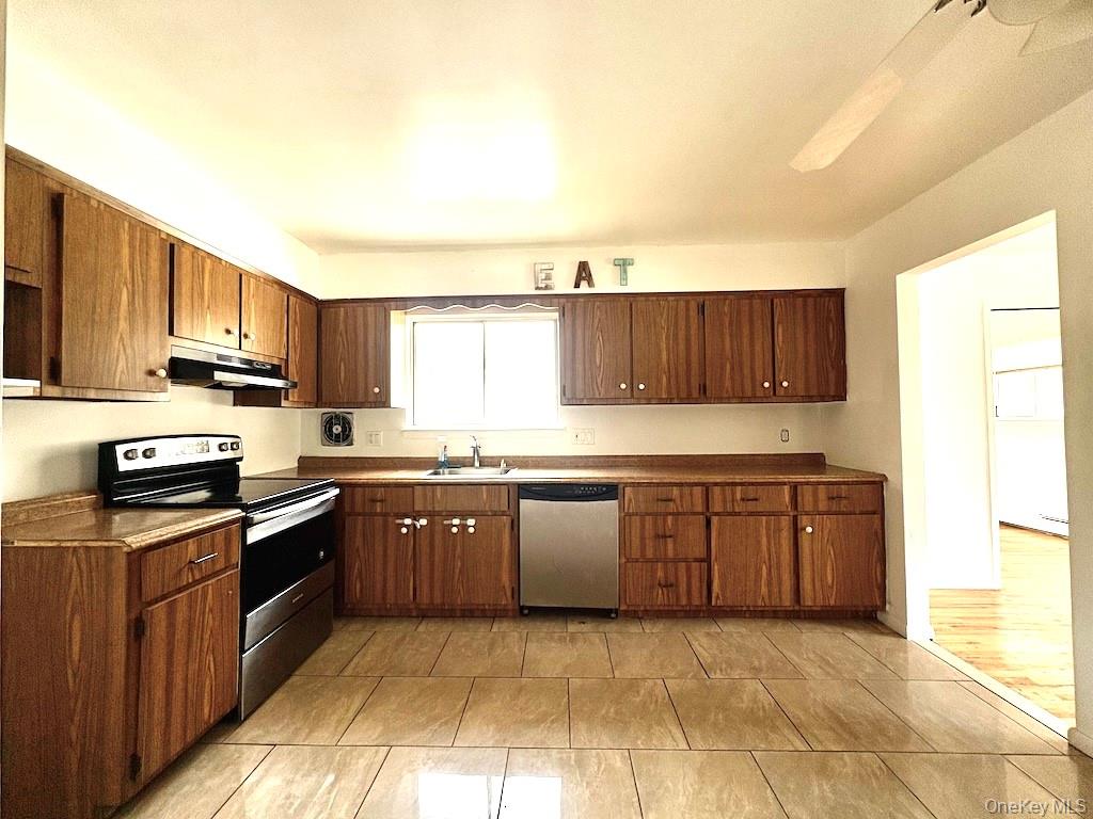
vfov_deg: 85.7
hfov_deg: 102.1
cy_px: 410
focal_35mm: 14
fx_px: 442
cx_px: 546
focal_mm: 2.22
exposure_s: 1/109
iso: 125
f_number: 2.2
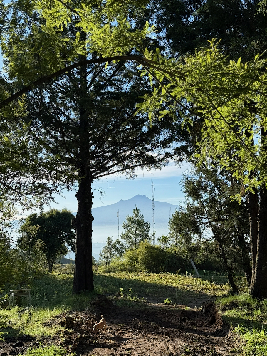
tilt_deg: +5.1
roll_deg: +0.0
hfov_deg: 30.3
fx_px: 494
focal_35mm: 48
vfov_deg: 39.7
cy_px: 178
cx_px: 134
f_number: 1.78
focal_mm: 6.76
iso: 64
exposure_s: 1/2415
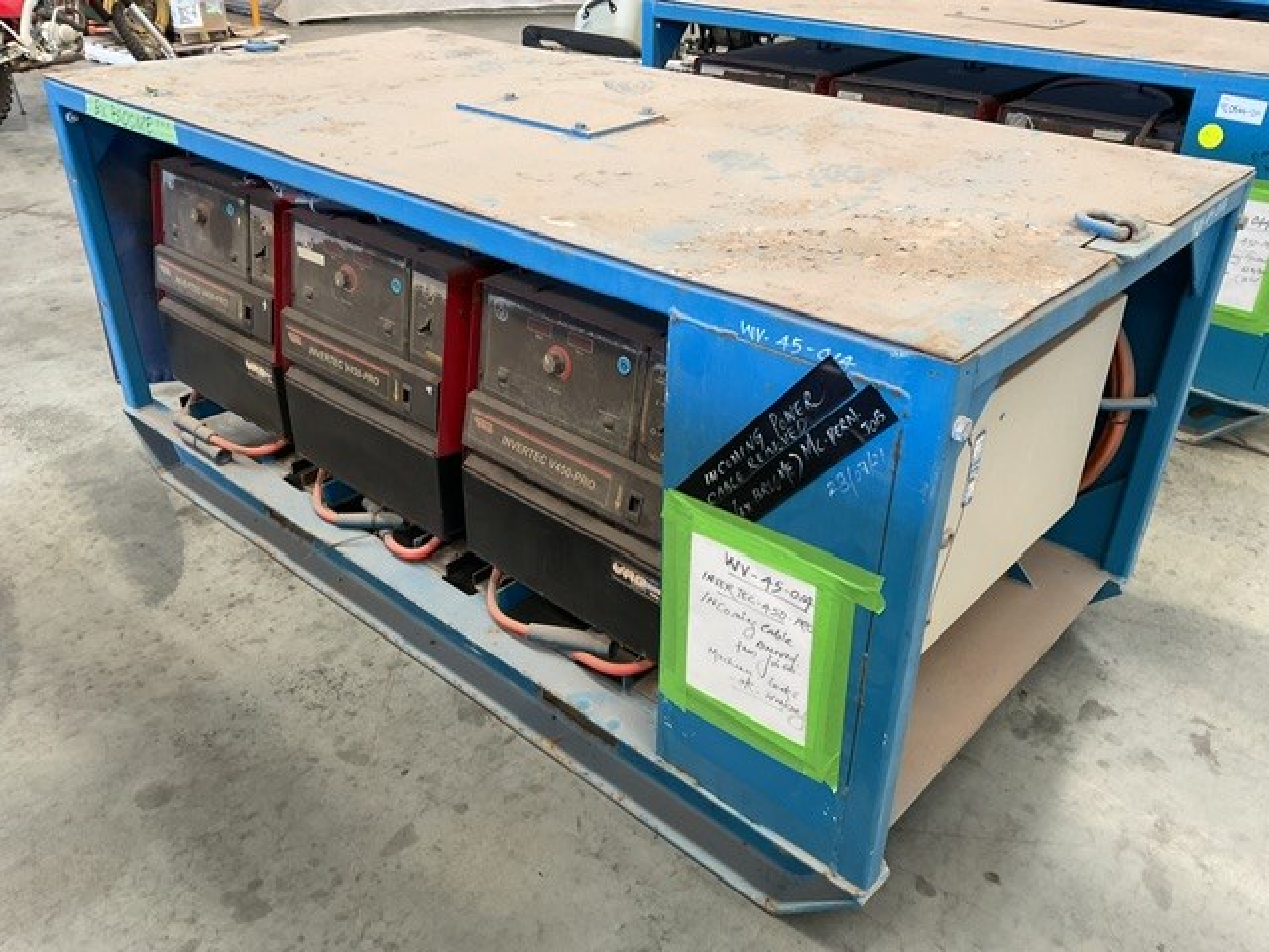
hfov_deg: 61.7
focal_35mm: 29
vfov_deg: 48.2
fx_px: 1063
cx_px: 634
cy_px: 476
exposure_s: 1/50
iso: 80
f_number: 1.8
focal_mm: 3
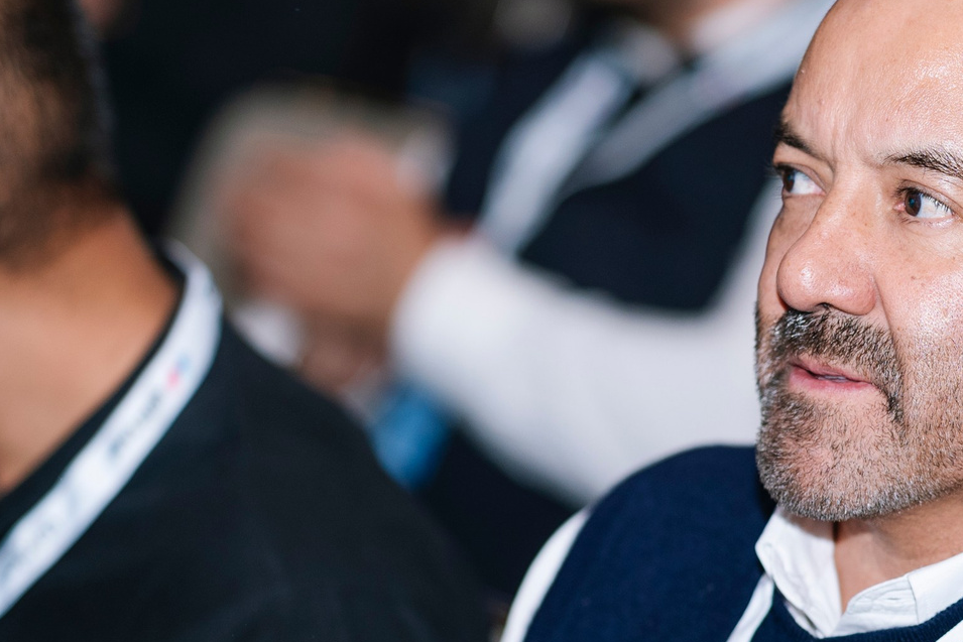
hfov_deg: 9.0
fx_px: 6100
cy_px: 380
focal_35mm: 228
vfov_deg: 6.0
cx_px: 563
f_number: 1.8
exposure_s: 1/200
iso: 200
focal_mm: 85
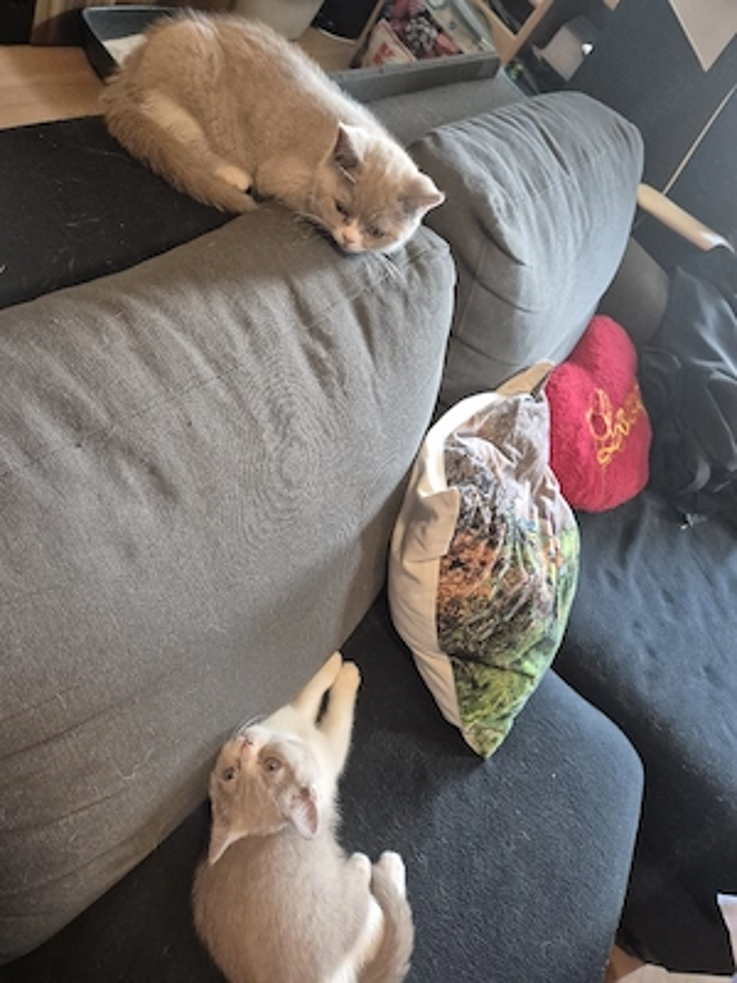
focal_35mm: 23
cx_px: 368
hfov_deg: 58.9
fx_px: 653
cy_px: 492
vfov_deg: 73.9
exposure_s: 1/100
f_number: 1.8
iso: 1000
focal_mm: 5.4
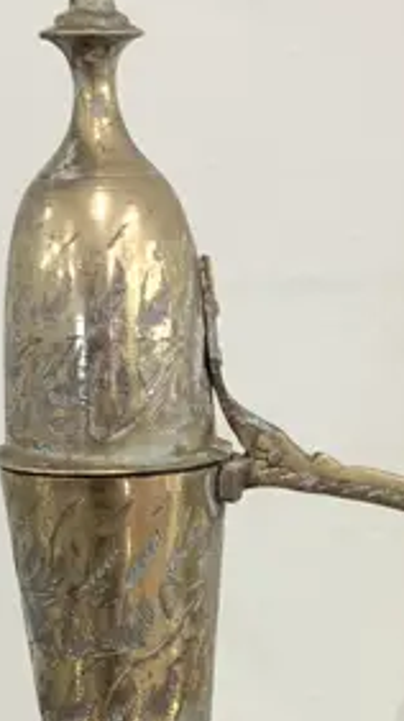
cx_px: 238
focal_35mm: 103
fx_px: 1967
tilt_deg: -21.4
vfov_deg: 18.9
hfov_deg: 11.7
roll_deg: +1.7
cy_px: 997
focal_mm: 4.25
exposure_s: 1/50
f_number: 1.8
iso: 80
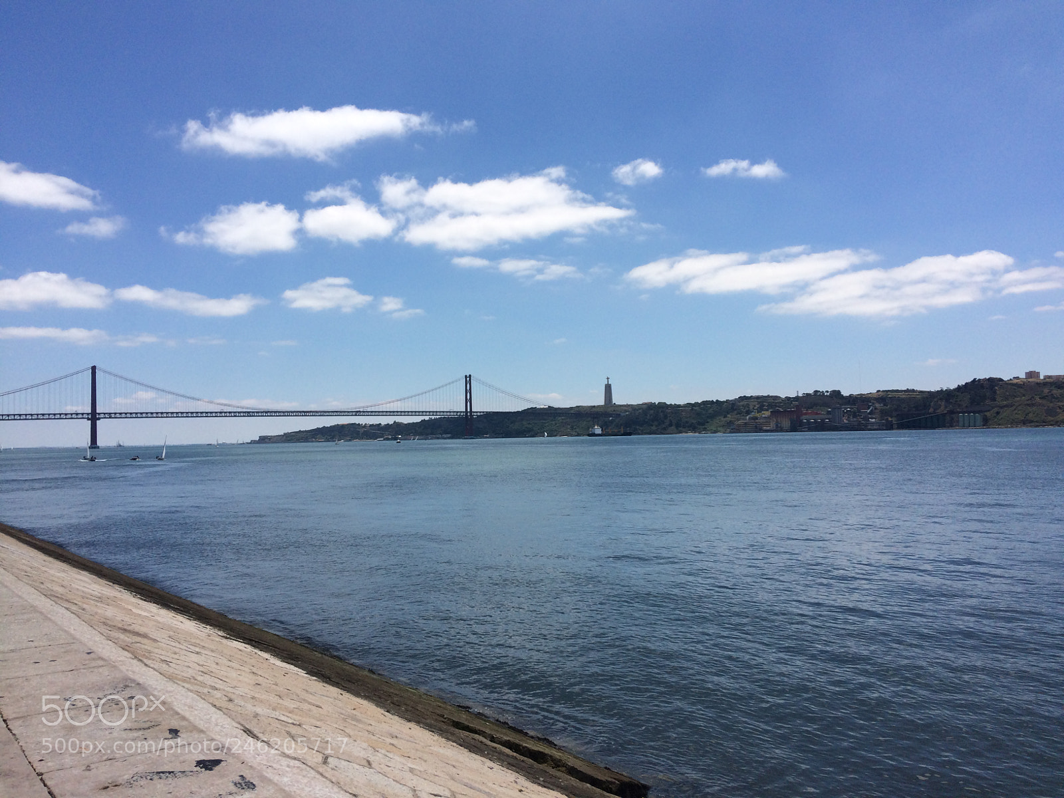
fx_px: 891
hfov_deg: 61.7
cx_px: 532
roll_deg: +1.8
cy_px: 399
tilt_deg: +2.6
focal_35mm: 29
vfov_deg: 48.2
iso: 32
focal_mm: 4.15
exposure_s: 1/4115
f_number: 2.2
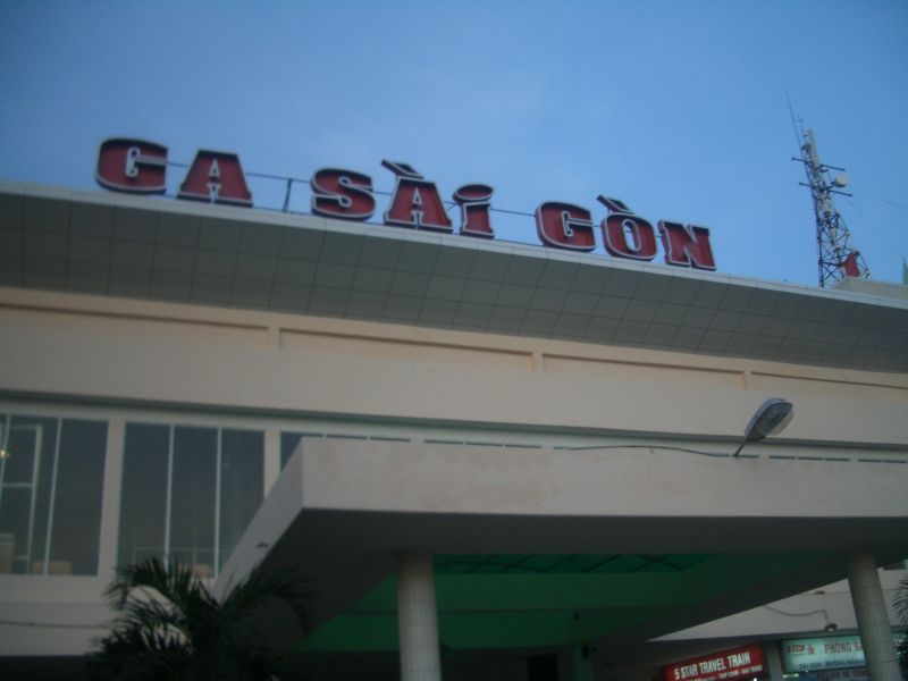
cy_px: 340
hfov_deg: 52.6
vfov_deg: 40.7
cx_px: 454
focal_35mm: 35
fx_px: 918
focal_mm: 5.8
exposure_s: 1/100
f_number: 2.6
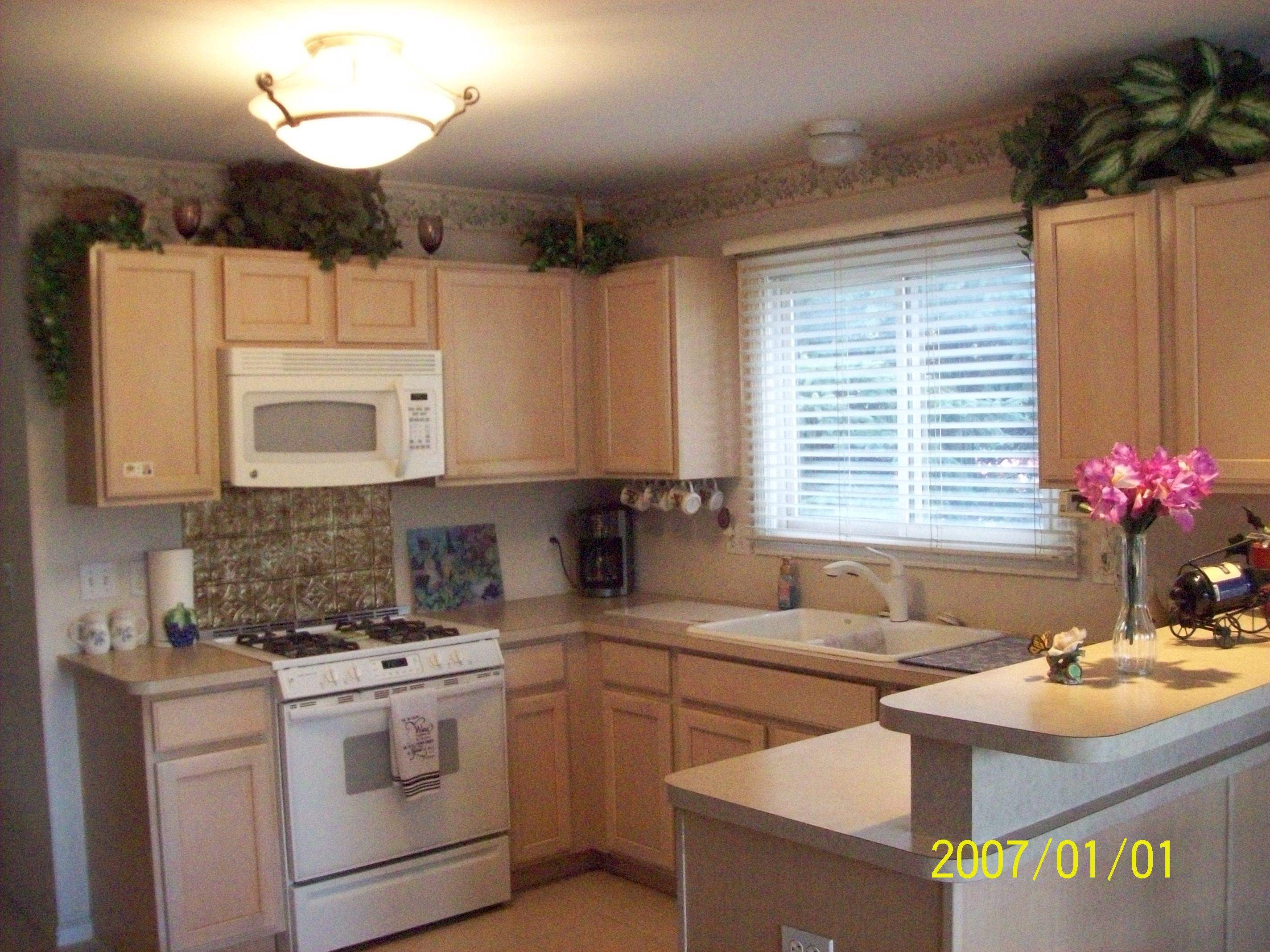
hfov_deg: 51.4
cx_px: 635
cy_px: 476
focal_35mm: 36
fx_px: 1320
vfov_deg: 39.6
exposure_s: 1/128
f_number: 2.7
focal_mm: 6
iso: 546
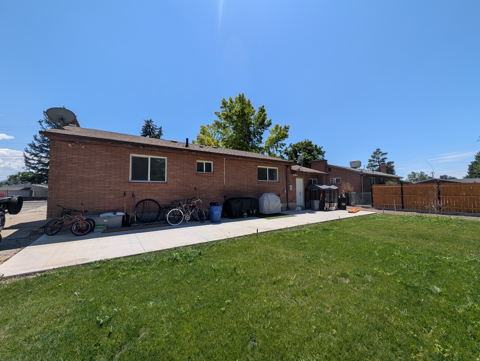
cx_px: 240
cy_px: 180
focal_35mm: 12
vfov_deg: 94.6
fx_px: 167
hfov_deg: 110.5
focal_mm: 2.02
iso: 55
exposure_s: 1/4878
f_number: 1.7
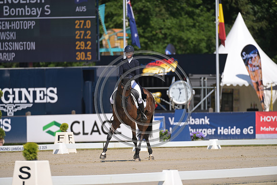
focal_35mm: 400
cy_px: 92
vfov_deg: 3.4
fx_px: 3078
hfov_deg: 5.2
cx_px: 138
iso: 180
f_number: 5
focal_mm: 400
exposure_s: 1/1250
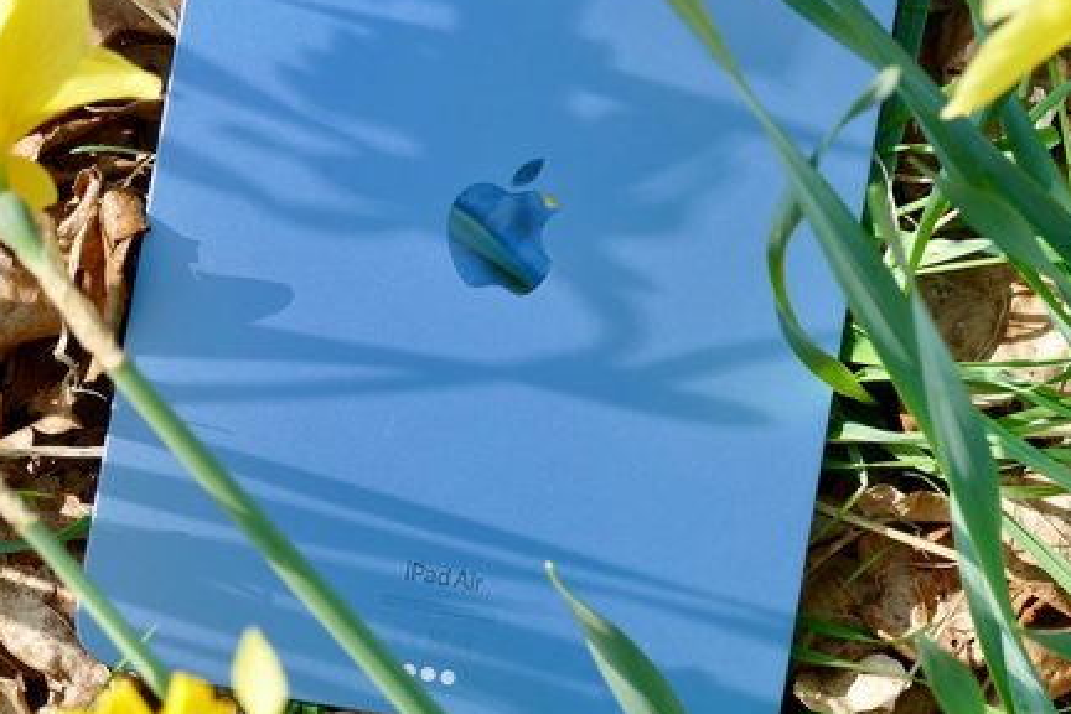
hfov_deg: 11.7
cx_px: 513
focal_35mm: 175
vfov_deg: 7.8
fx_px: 5206
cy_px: 242
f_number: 4.5
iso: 125
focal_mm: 38.48
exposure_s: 1/250
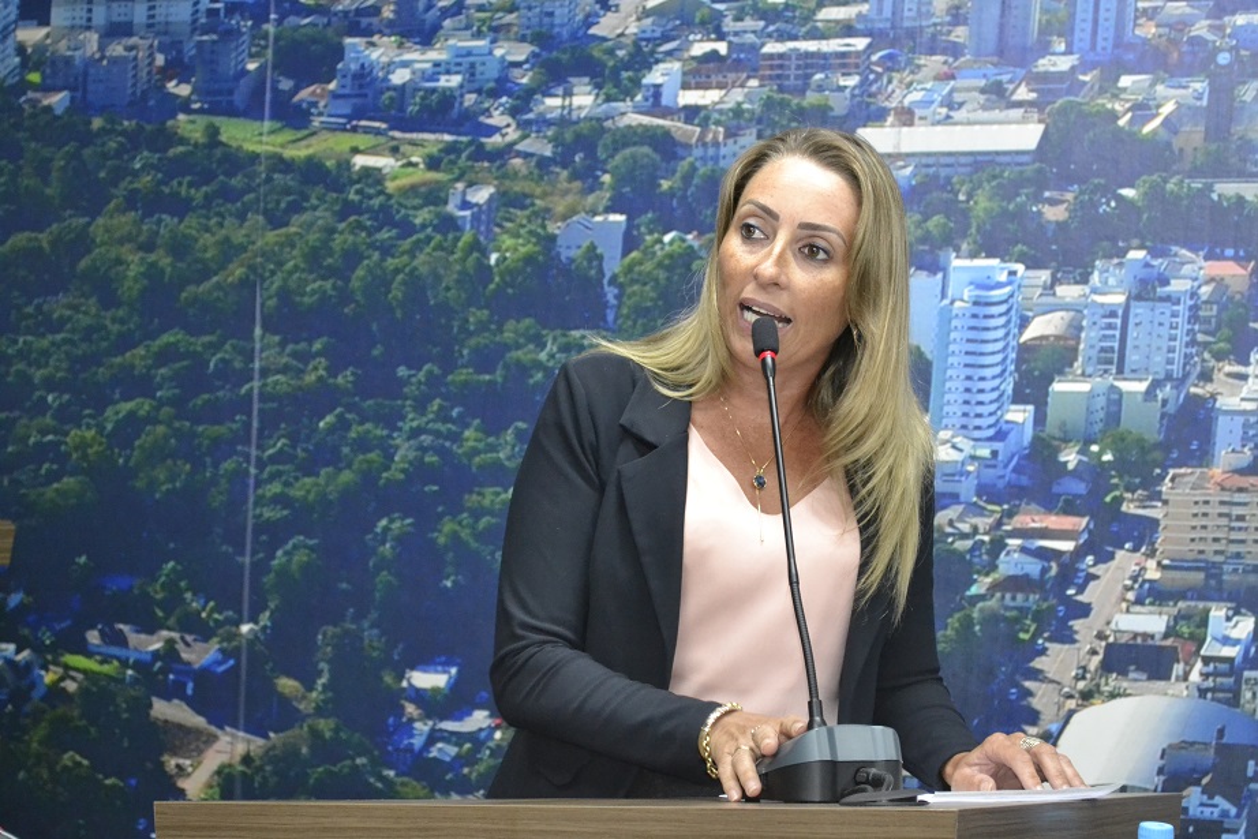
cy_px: 420
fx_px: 2411
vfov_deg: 19.7
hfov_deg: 29.2
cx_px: 629
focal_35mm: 69
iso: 3200
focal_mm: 46
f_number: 5.3
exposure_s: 1/60
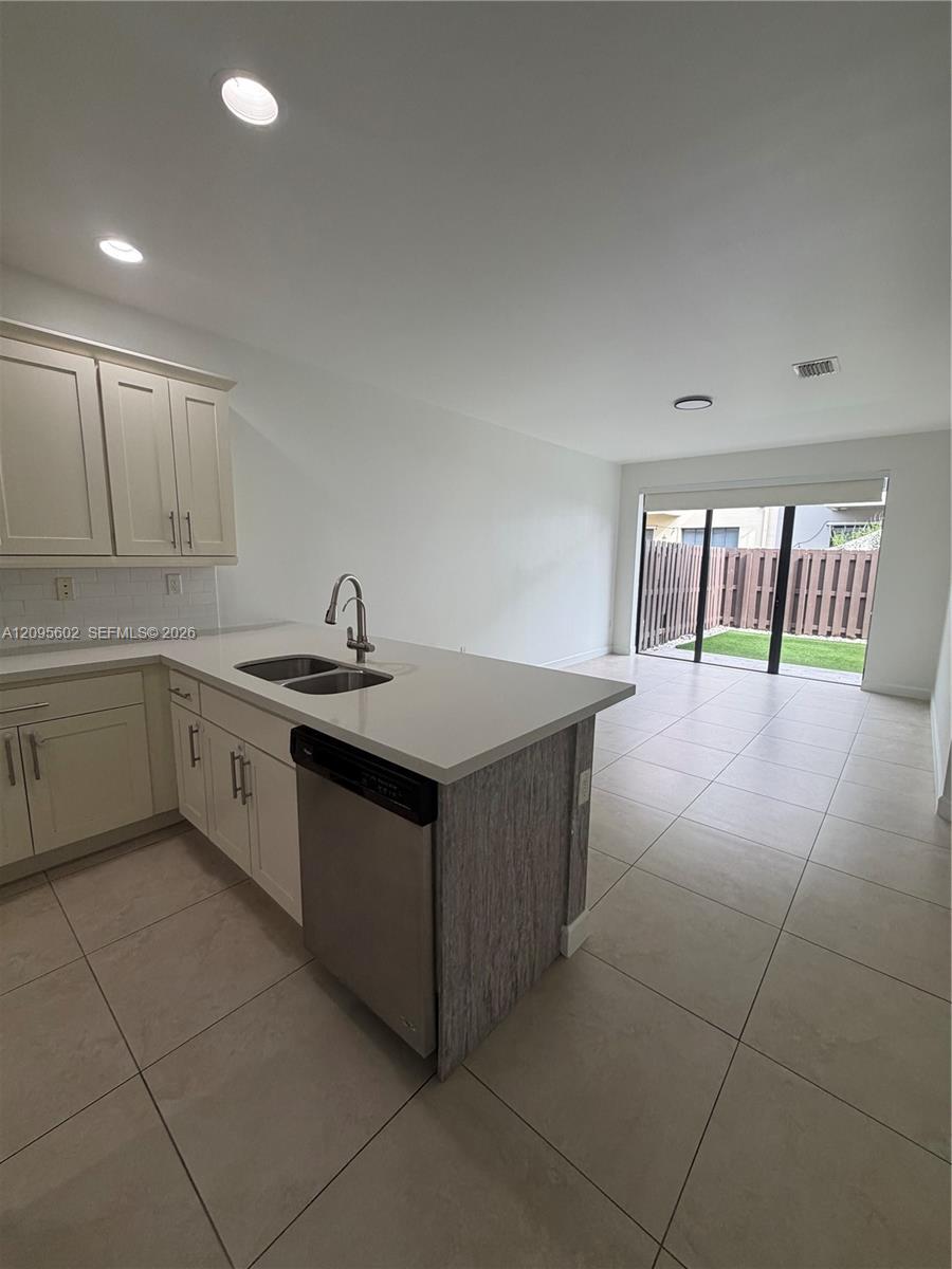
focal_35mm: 14
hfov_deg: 85.7
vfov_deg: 102.1
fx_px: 513
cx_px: 476
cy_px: 634
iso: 200
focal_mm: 2.22
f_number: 2.2
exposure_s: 1/120
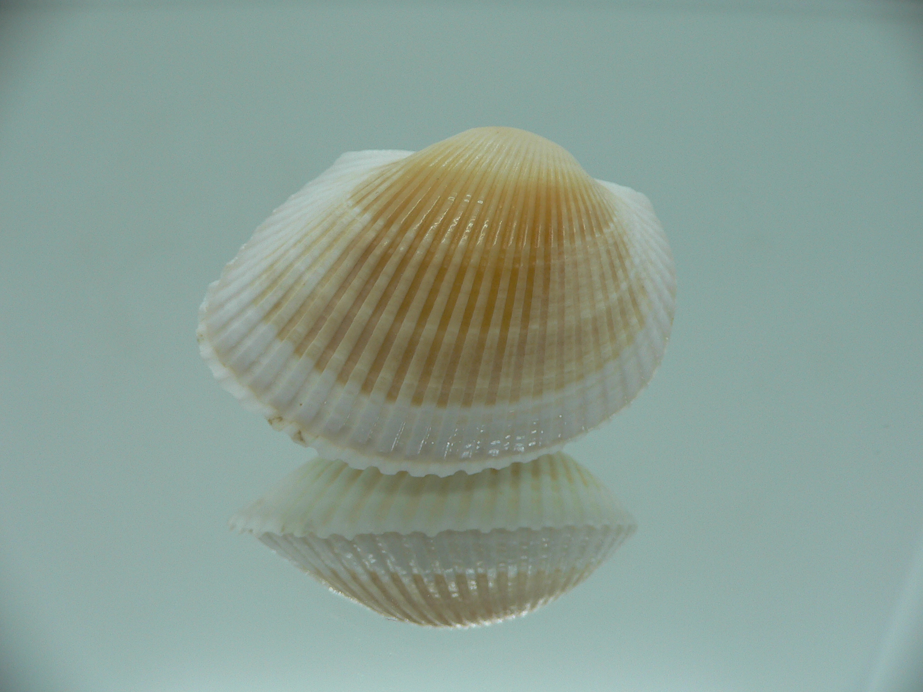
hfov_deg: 52.6
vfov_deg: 40.7
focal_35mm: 35
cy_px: 346
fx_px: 933
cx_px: 462
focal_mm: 4.6
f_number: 2.8
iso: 80
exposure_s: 1/60
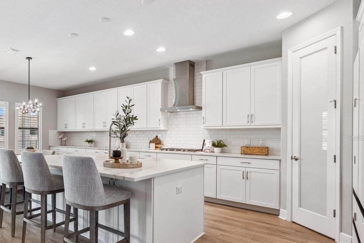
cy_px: 138
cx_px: 94
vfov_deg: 57.0
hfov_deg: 73.4
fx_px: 222
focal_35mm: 22
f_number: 8
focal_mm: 14
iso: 400
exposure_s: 1/30
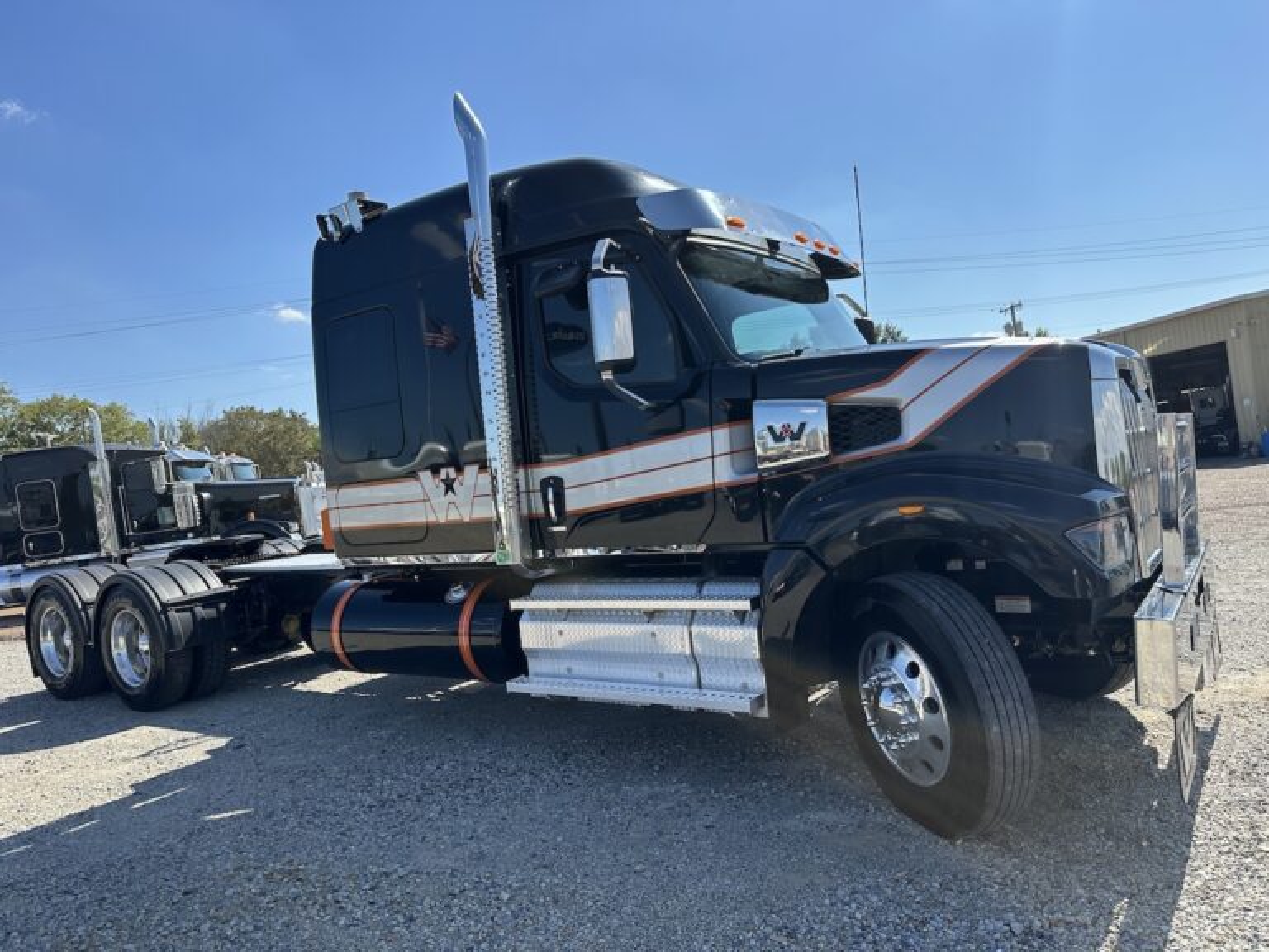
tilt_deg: +1.1
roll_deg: +7.9
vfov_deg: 56.8
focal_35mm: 24
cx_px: 634
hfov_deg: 71.6
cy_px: 476
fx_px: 880
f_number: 1.78
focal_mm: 6.86
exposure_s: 1/4016
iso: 80
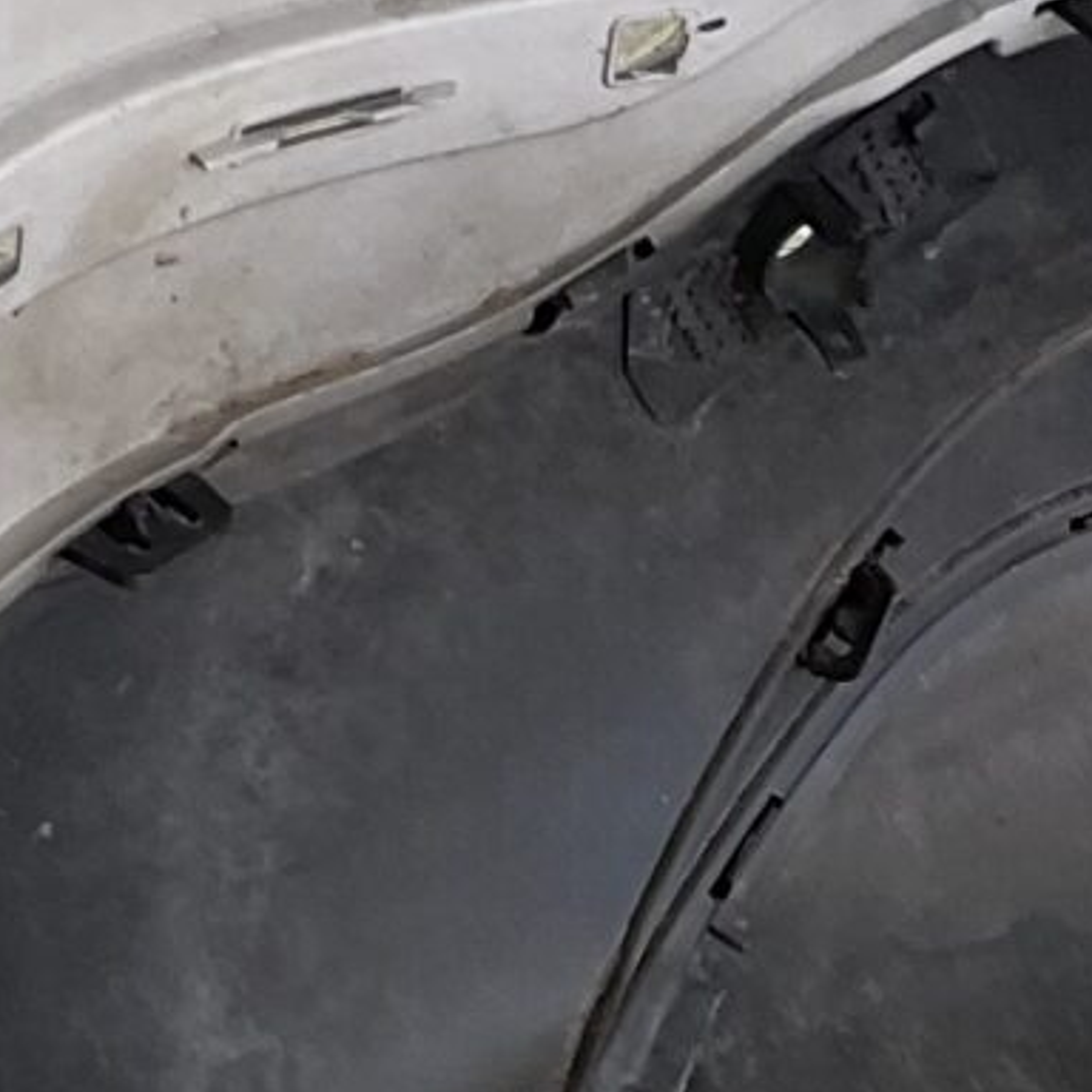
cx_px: 1334
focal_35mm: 171
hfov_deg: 10.1
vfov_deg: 10.2
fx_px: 6103
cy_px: 853
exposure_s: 1/120
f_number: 1.8
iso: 25
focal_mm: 3
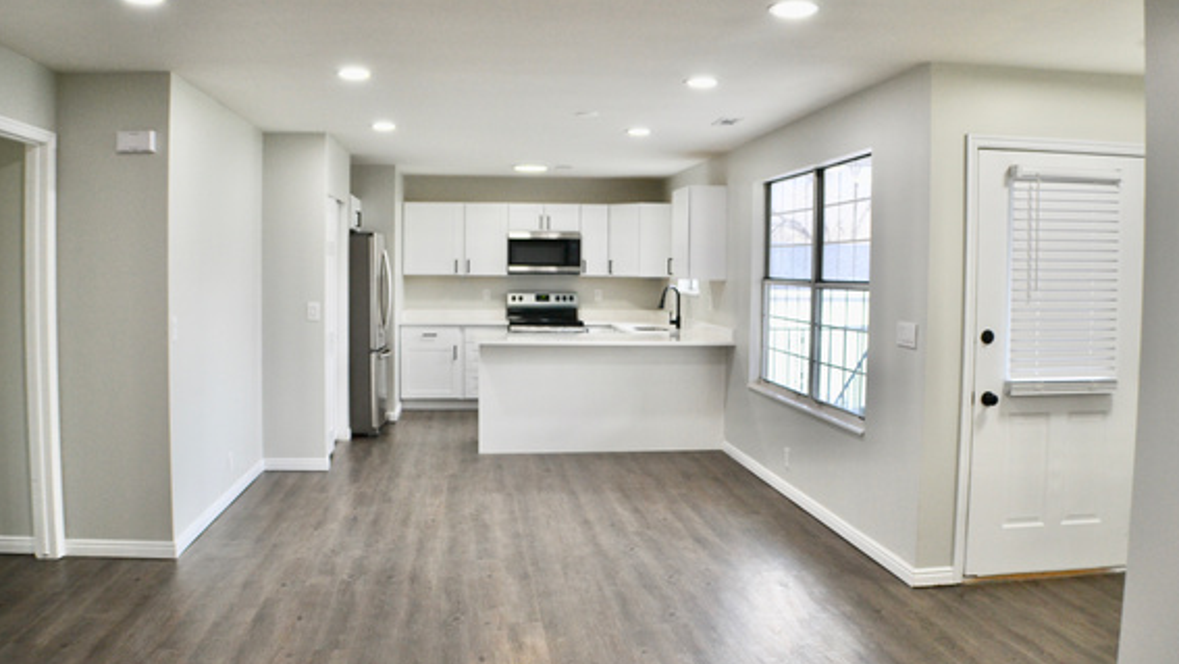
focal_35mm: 39
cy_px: 286
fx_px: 1219
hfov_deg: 51.6
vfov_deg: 30.4
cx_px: 545
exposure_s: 1/100
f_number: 5
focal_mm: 22
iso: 400
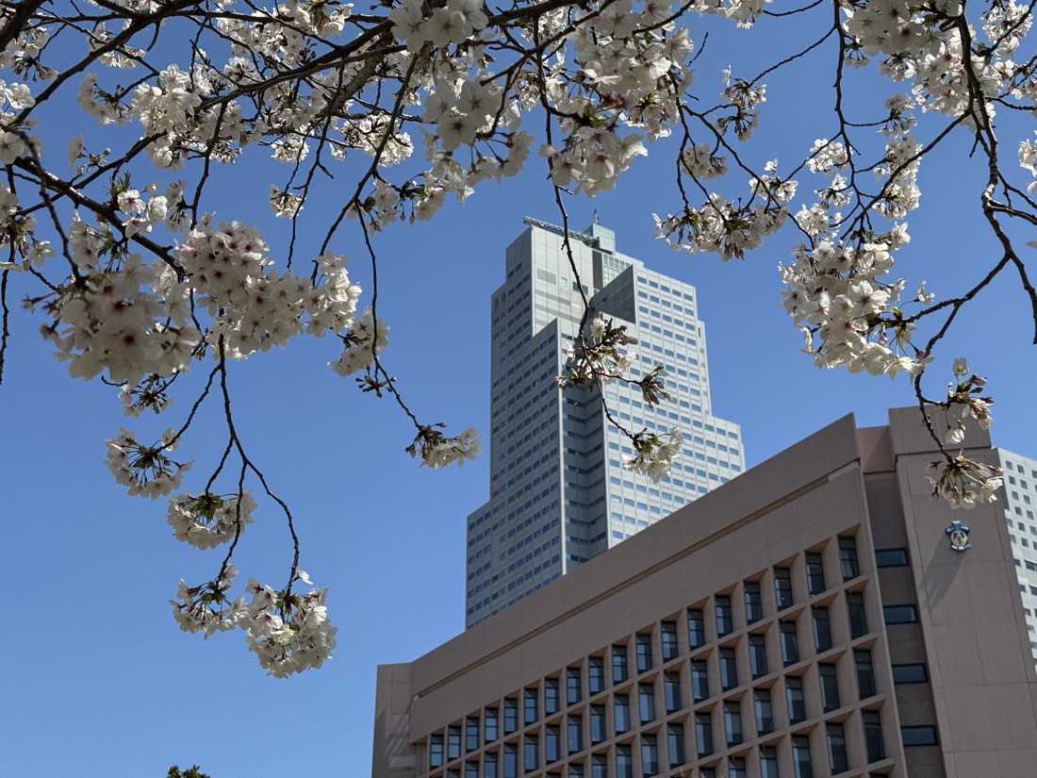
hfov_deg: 39.7
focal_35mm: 48
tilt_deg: +29.8
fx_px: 1438
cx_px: 518
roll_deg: +1.2
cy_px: 389
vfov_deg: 30.3
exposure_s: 1/4608
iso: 64
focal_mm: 6.76
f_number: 1.78
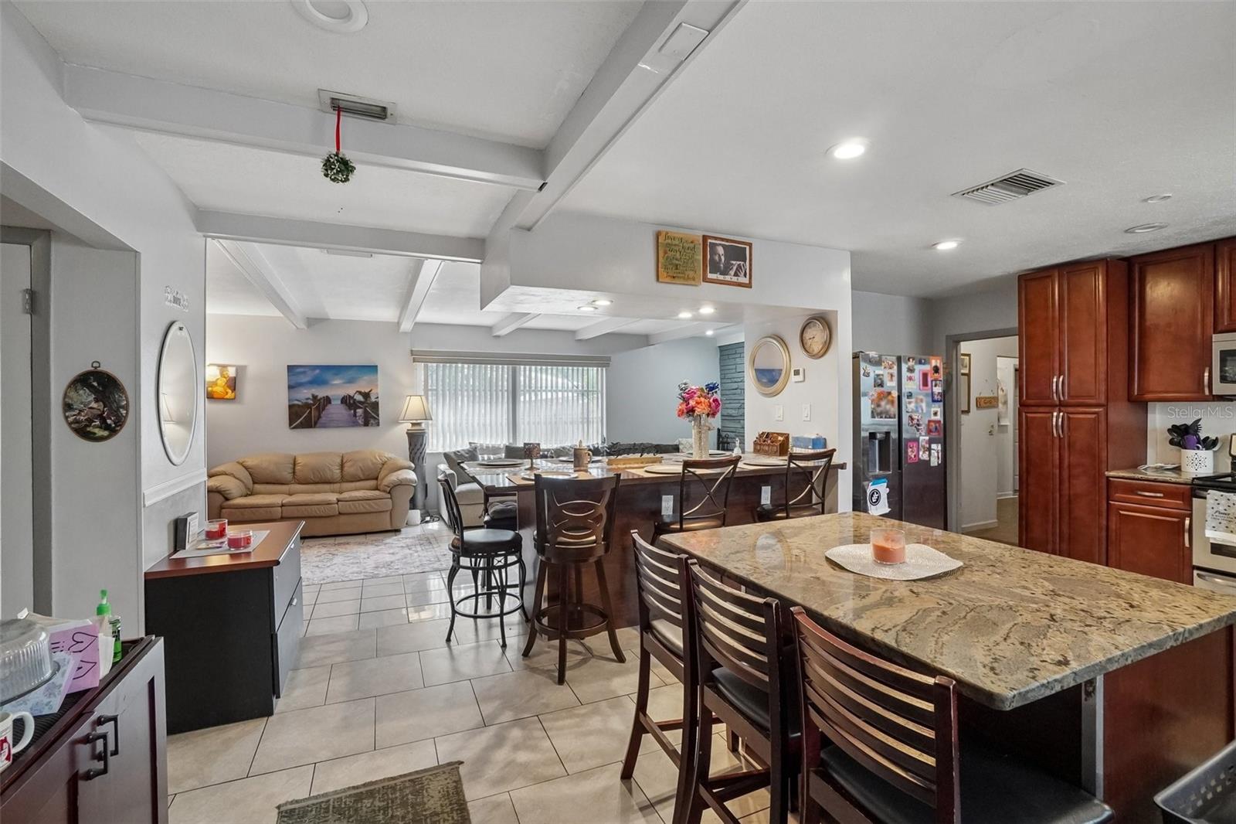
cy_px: 412
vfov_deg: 77.3
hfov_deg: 100.4
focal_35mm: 15
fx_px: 515
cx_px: 618
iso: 1000
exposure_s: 1/30
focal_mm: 10
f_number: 8
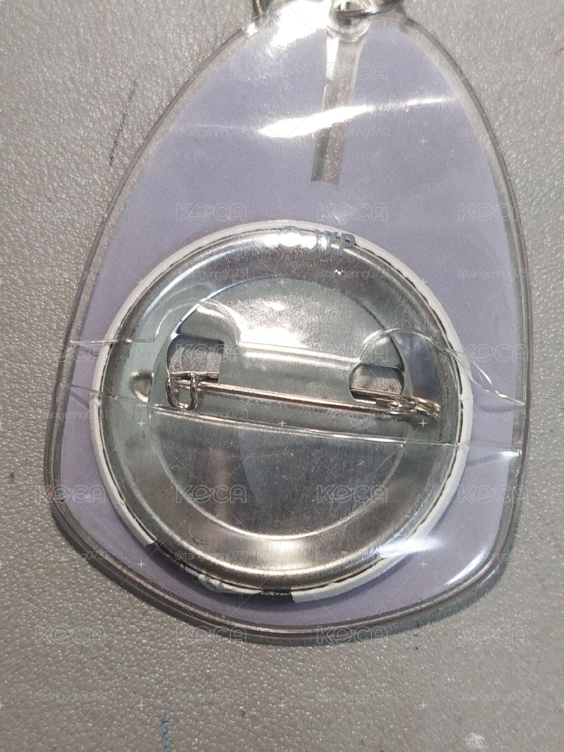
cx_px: 282
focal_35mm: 48
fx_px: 1043
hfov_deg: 30.3
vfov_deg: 39.7
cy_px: 376
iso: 160
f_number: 1.7
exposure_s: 1/40
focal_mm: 5.31
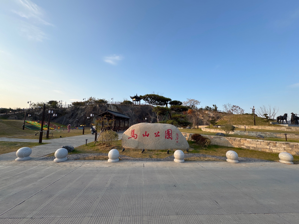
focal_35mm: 14
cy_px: 112
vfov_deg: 85.7
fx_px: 121
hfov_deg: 102.1
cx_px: 150
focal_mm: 2.22
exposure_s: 1/849
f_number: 2.2
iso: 50
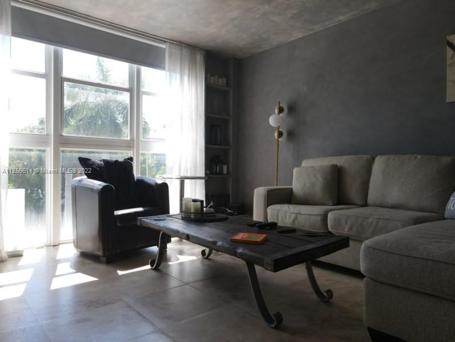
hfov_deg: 71.6
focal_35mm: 24
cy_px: 171
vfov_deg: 56.8
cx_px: 228
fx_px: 315
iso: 100
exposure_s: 1/80
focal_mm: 4.5
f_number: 2.8
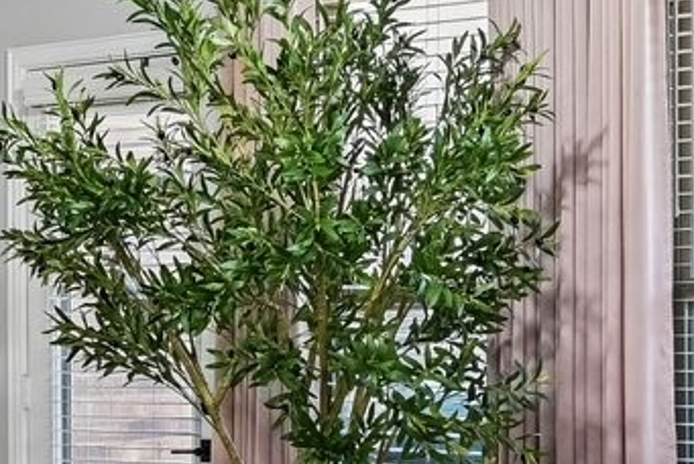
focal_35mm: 120
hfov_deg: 17.0
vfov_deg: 11.4
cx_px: 191
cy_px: 296
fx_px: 2315
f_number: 8
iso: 400
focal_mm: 20
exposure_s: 1/8
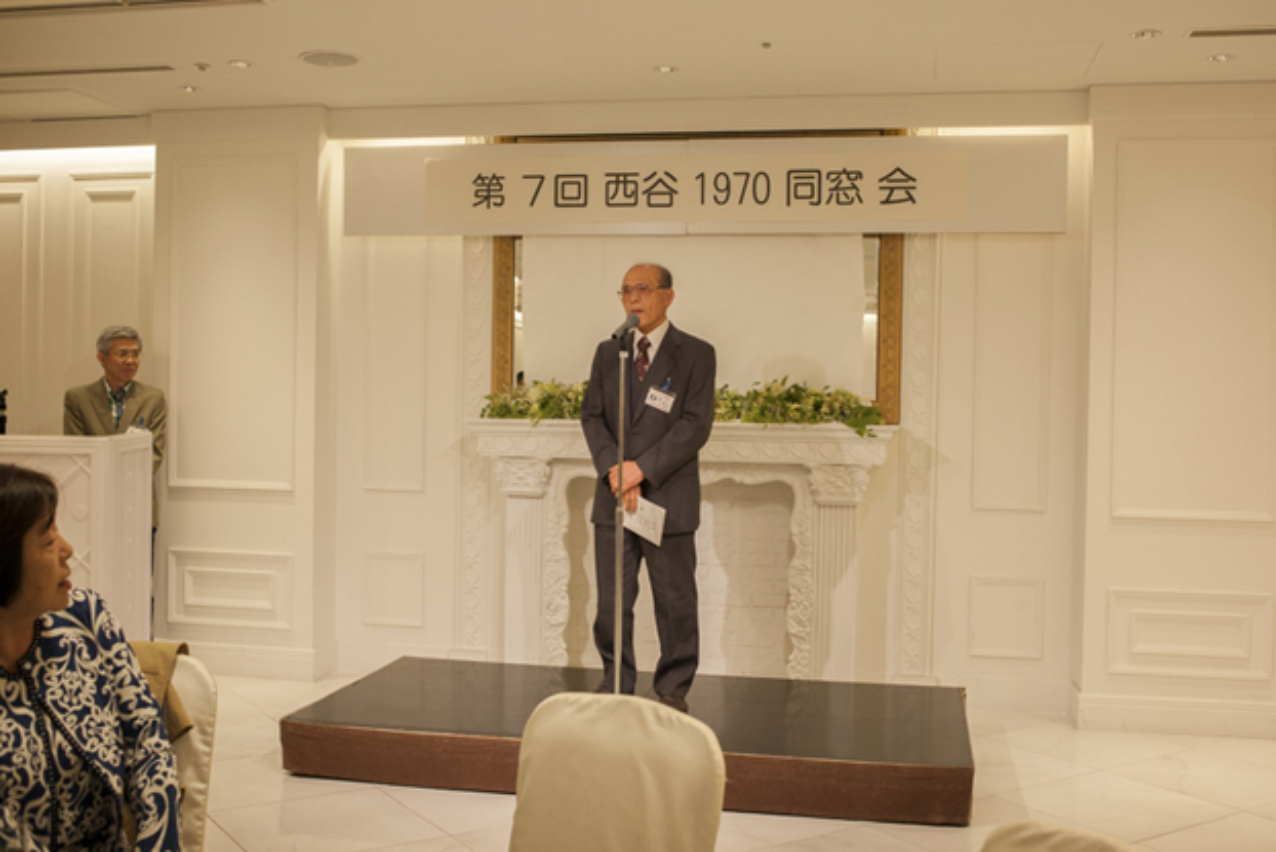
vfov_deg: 36.9
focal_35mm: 36
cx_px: 644
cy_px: 423
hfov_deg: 53.1
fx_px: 1276
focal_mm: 35
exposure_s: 1/100
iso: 320
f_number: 5.6
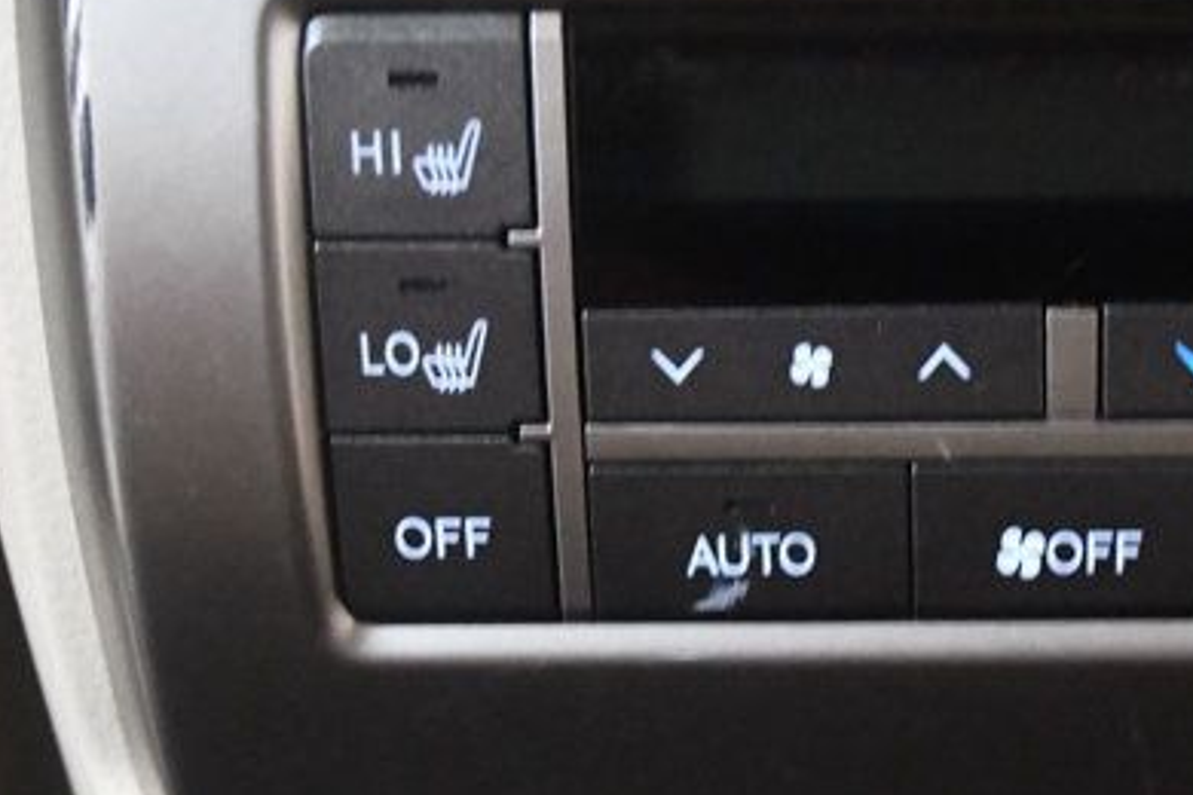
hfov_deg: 16.1
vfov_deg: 10.9
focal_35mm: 126
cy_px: 605
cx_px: 991
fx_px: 4175
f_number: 4
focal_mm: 32
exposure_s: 1/60
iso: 6400
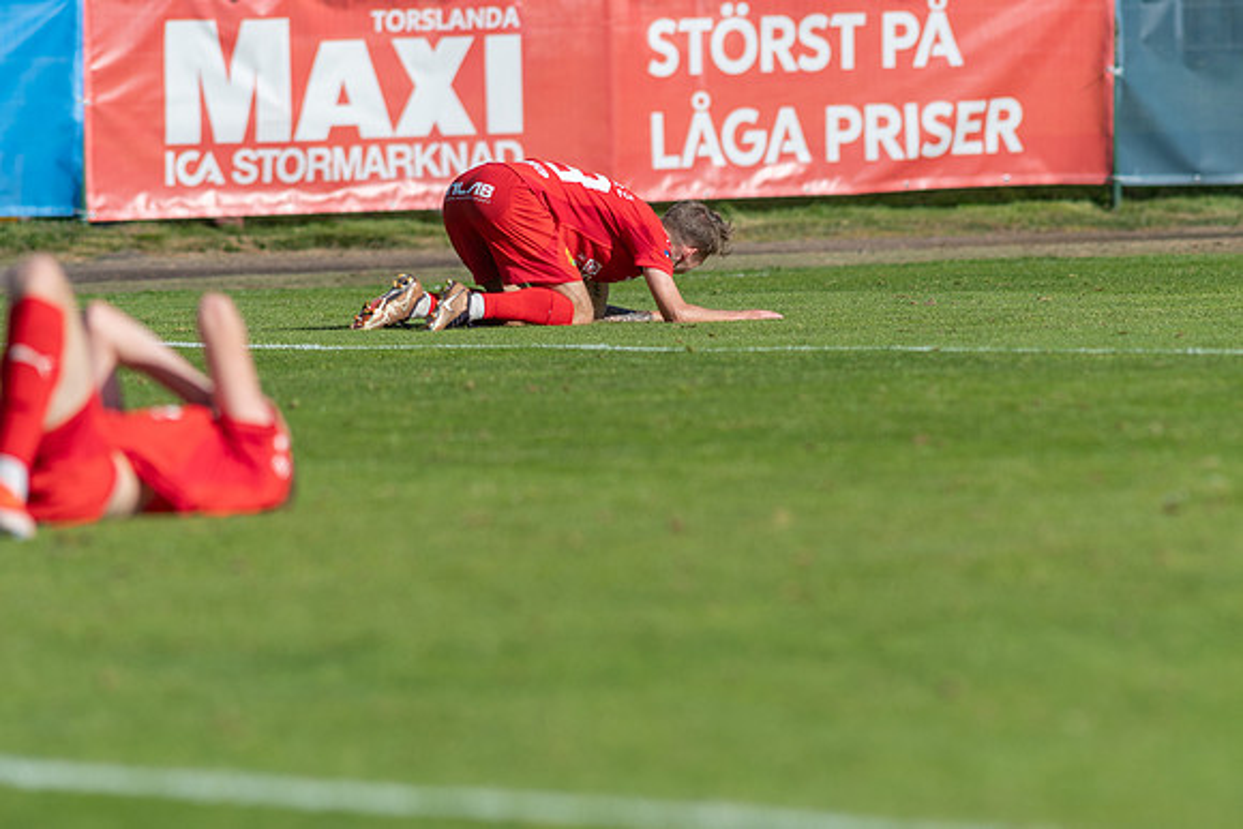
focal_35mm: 486
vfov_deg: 2.8
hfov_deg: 4.2
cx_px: 622
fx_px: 16767
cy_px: 414
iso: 100
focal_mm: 300
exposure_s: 1/1600
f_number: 3.5
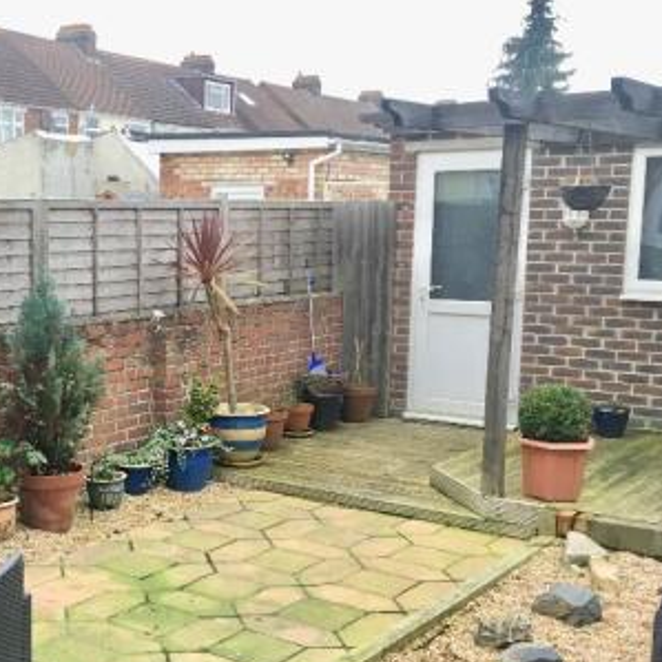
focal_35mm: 50
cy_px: 393
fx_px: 1082
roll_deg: -0.1
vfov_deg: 33.9
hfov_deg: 33.1
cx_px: 138
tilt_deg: -9.6
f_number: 2.2
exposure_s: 1/33
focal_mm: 4.15
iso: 32
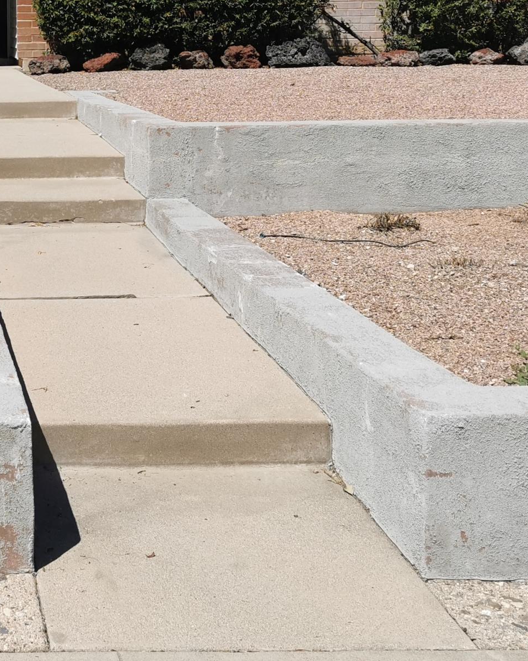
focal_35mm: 66
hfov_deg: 21.8
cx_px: -68
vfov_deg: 27.8
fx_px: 1290
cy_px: 82
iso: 50
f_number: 1.6
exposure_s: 1/6098
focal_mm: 5.56
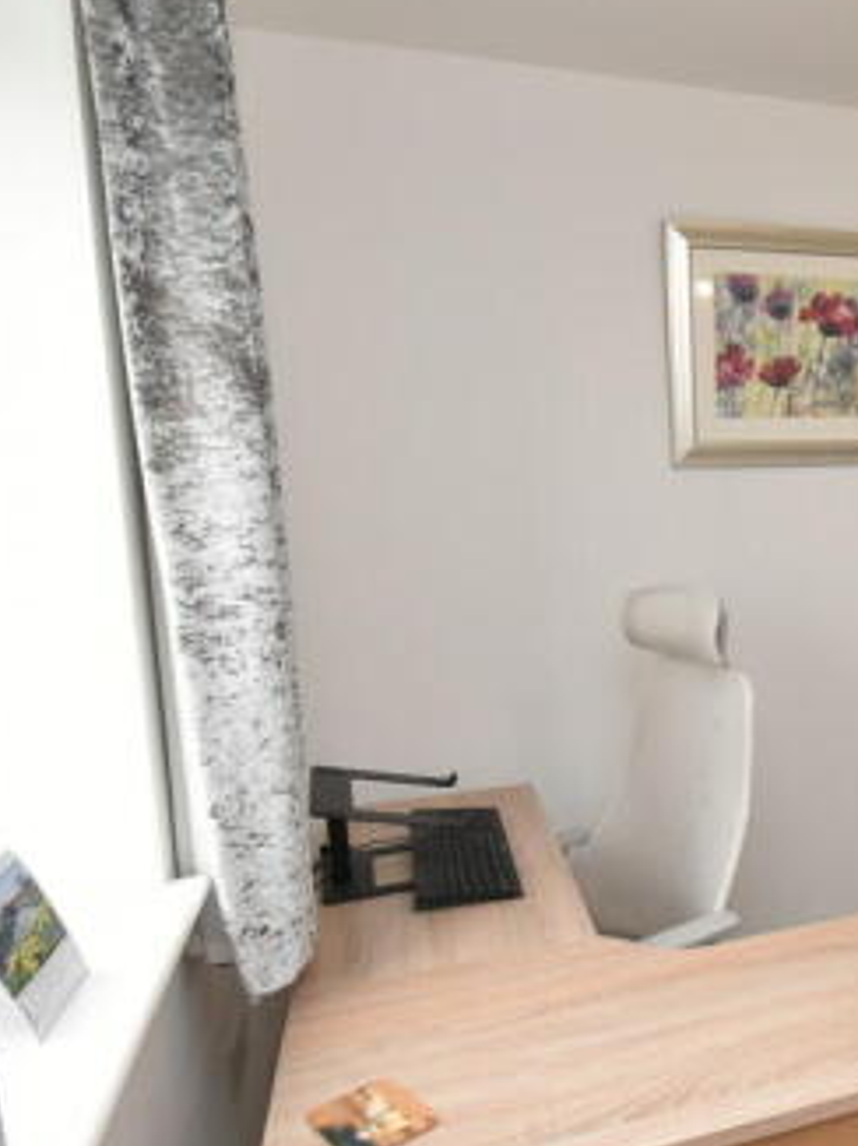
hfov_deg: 43.4
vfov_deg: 61.7
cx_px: 796
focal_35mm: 29
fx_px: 960
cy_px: 550
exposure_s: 1/80
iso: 800
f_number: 8
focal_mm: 10
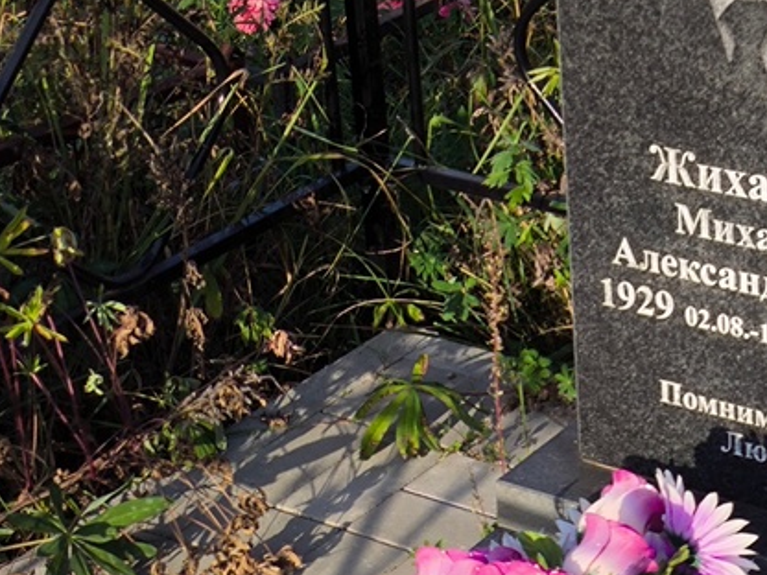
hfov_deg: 20.0
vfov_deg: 15.3
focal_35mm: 96
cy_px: 153
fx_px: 2127
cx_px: 705
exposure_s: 1/1158
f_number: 1.7
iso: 50
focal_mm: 4.71
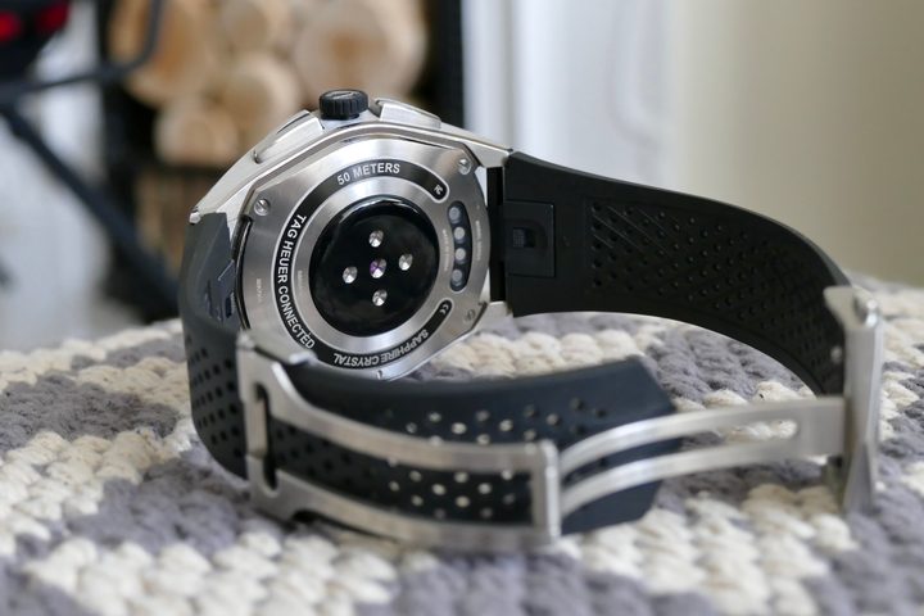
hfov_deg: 34.5
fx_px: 1489
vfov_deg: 23.4
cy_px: 308
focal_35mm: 58
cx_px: 462
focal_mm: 21.01
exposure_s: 1/80
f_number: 4.5
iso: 640
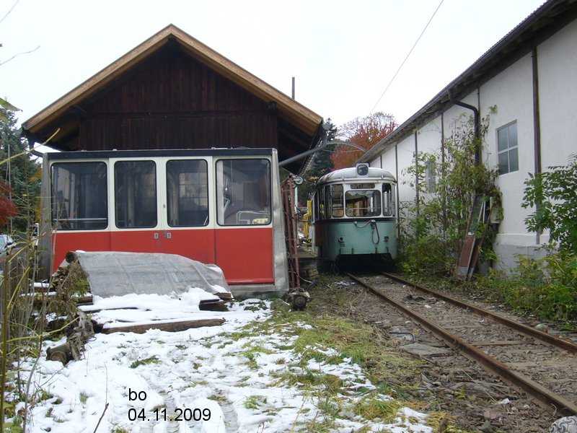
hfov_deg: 42.1
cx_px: 288
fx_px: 750
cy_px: 216
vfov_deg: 32.2
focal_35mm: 45
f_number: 3.2
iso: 80
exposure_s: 1/25
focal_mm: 7.5
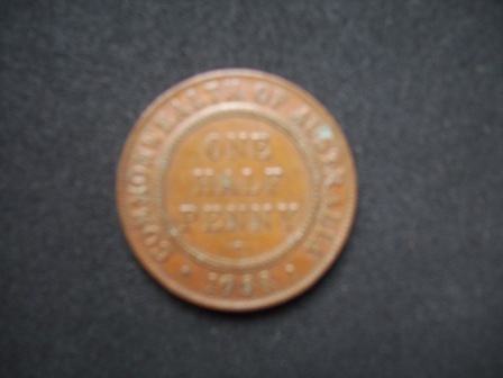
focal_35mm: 34
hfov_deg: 54.0
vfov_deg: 41.8
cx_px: 252
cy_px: 189
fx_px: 494
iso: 160
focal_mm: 5.7
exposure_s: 1/8
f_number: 2.9
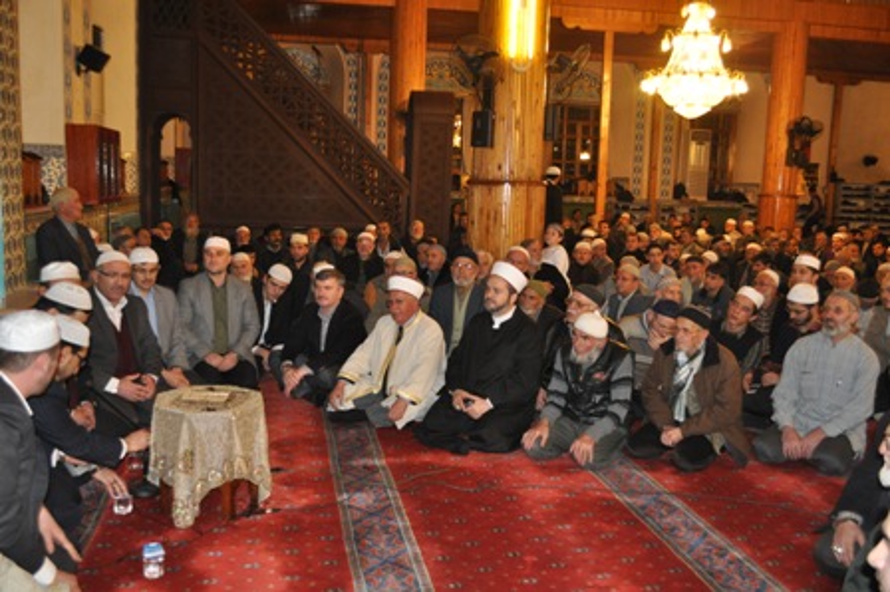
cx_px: 445
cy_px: 296
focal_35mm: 33
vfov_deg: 39.9
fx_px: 815
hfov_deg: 57.3
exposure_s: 1/60
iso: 800
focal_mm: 22
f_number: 4
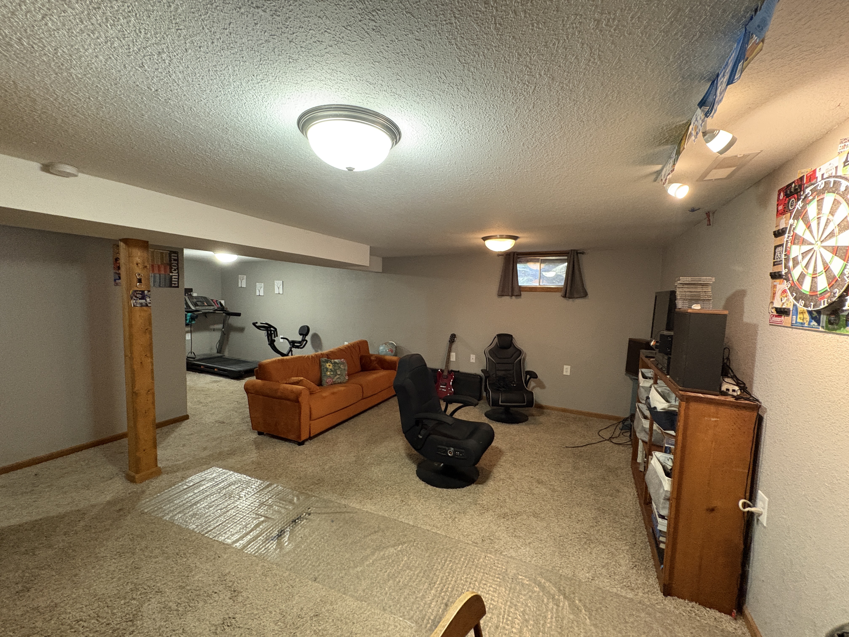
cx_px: 424
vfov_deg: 85.7
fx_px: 343
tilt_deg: -4.2
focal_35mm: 14
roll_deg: -1.1
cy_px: 318
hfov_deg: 102.1
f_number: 2.2
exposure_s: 1/40
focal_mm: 2.22
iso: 640
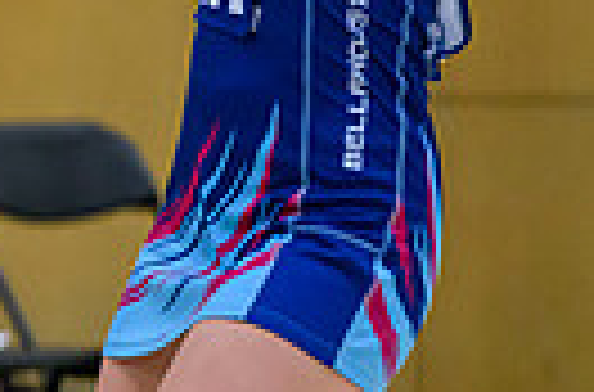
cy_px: 106
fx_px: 16408
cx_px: -878
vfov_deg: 1.4
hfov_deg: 2.1
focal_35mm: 998
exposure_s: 1/1250
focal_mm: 200
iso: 4000
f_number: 3.2
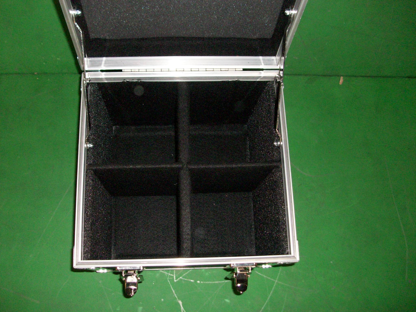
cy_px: 156
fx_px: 409
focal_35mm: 34
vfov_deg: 41.8
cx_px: 208
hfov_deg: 54.0
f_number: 2.8
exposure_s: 1/60
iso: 160
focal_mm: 5.7
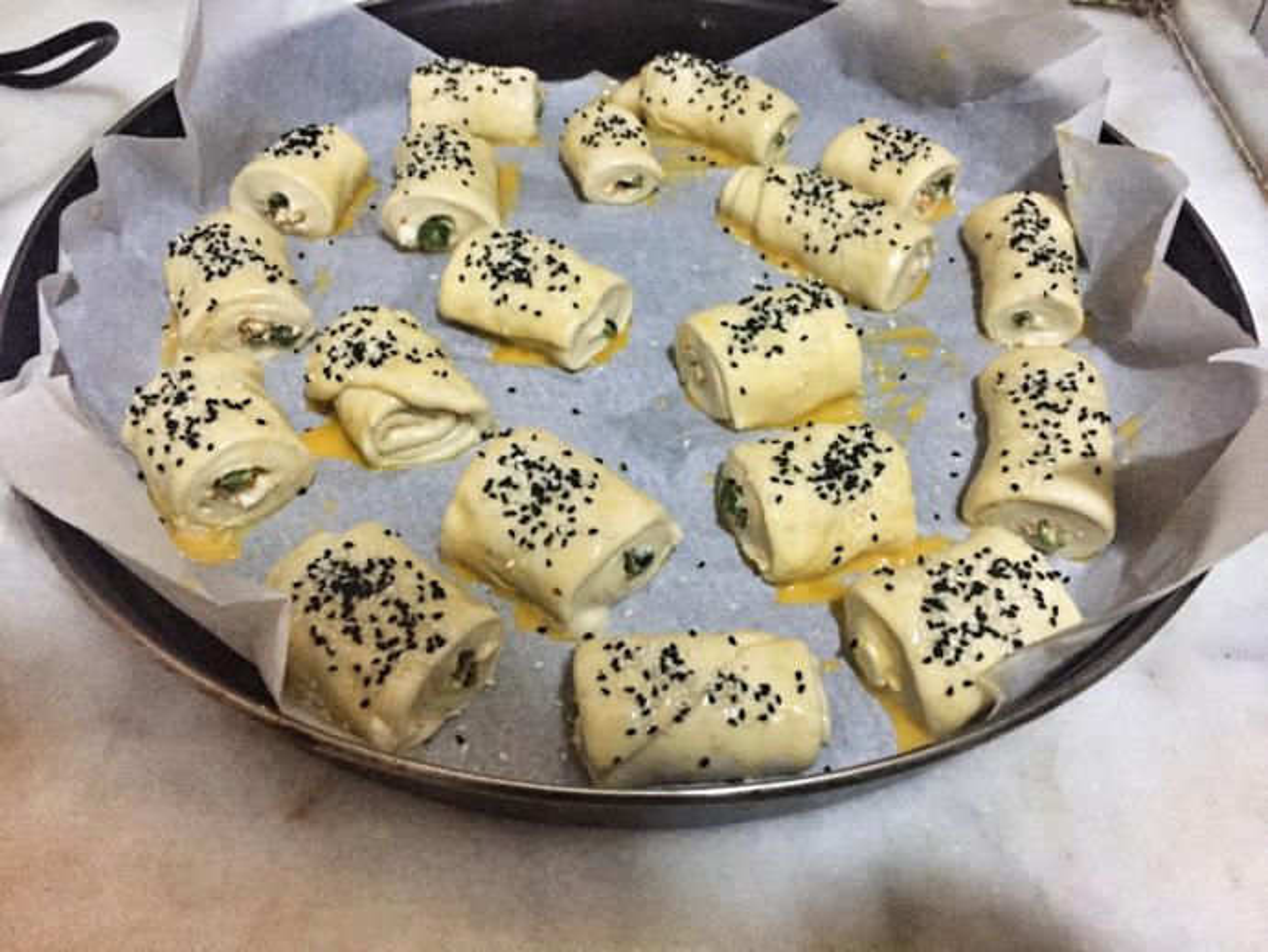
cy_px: 476
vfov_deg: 48.3
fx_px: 1063
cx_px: 634
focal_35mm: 29
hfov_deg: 61.6
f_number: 2.2
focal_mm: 4.15
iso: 400
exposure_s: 1/17
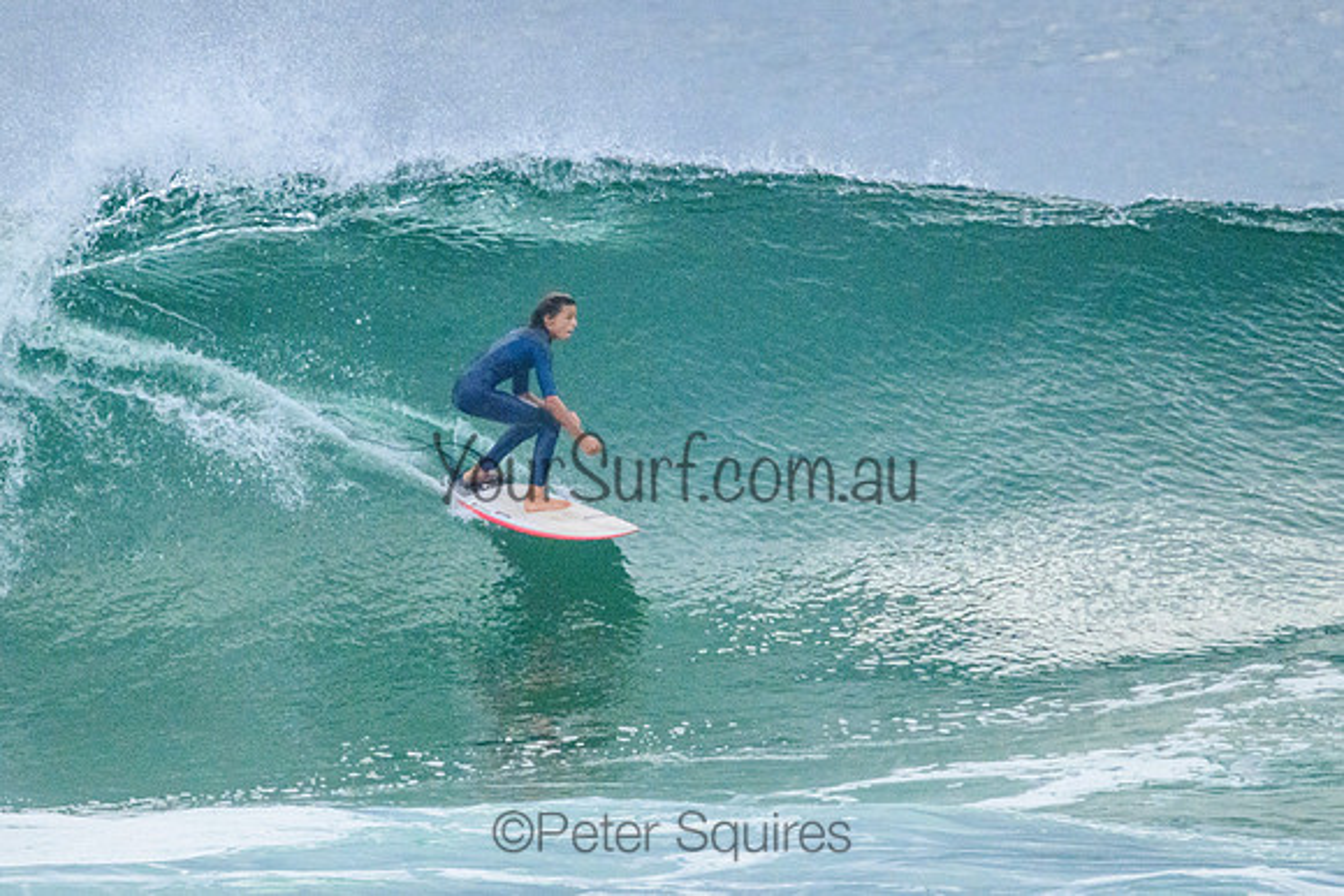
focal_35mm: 1100
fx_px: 41063
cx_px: 713
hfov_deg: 1.9
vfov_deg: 1.3
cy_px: 395
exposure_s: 1/2000
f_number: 11
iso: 5000
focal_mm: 800
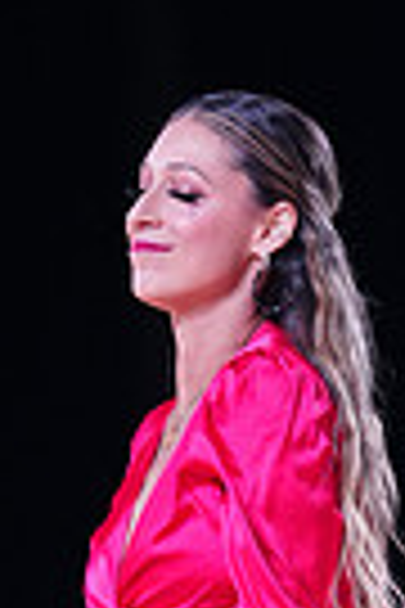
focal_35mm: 657
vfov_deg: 3.1
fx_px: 11086
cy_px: 919
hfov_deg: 2.1
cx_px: 452
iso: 1600
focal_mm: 153
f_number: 2.8
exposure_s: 1/640
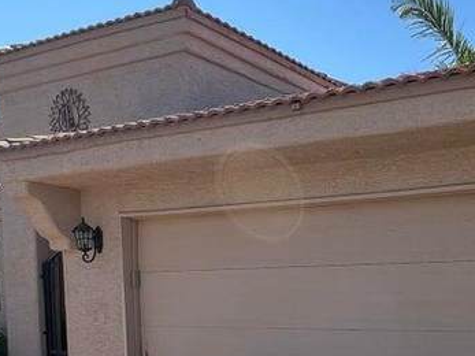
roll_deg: -0.1
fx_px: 658
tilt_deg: -5.2
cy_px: 368
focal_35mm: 48
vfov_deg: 28.1
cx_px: 376
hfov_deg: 38.3
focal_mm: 1.57
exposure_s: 1/723
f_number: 1.8
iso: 32
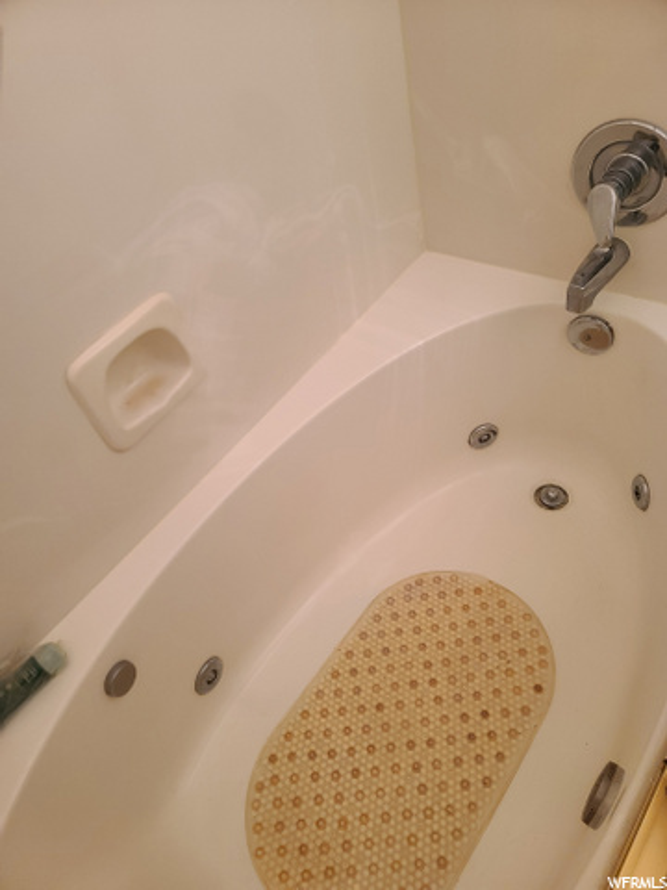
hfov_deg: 54.9
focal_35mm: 25
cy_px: 445
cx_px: 334
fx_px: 642
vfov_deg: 69.4
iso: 250
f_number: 1.8
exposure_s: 1/60
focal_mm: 7
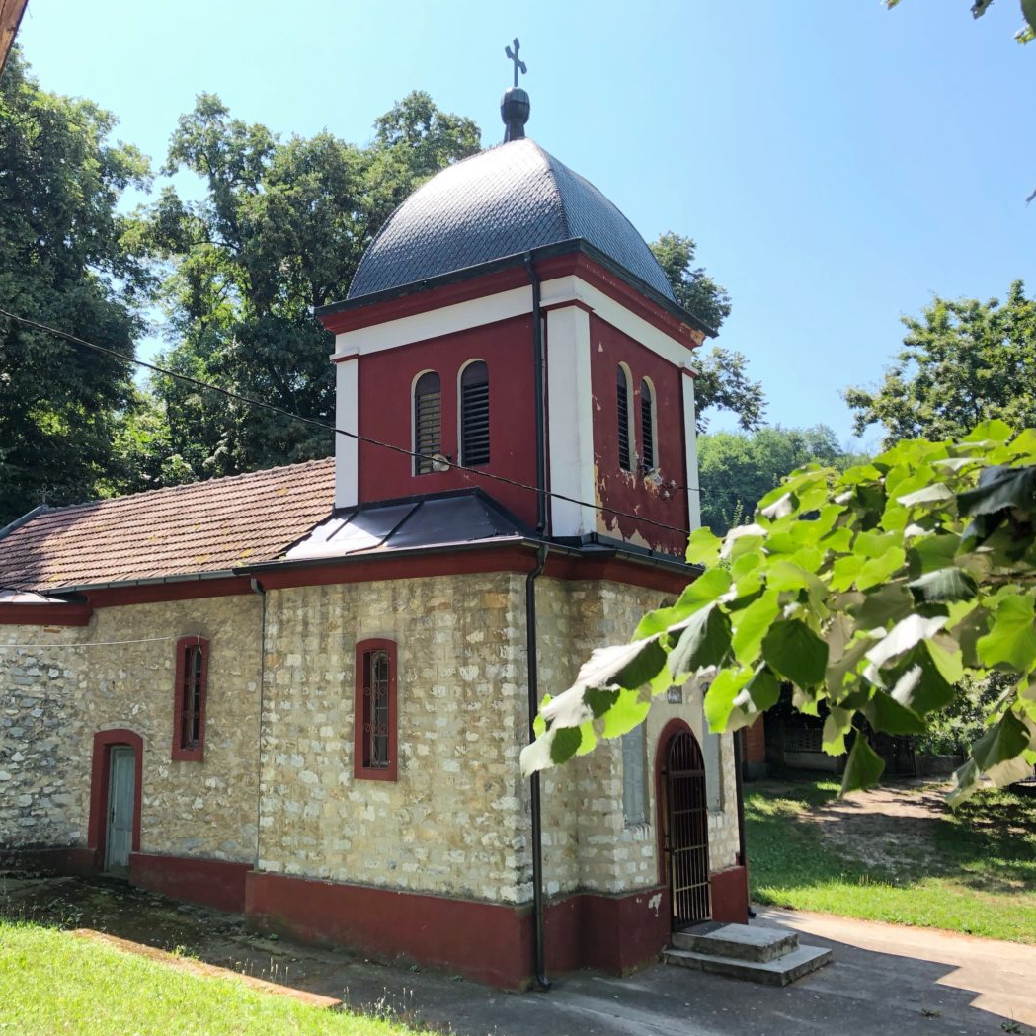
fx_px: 1151
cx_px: 361
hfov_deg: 47.8
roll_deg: -1.5
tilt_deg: +8.2
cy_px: 514
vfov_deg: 48.5
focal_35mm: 34
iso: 20
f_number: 1.8
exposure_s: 1/312
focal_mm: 3.99
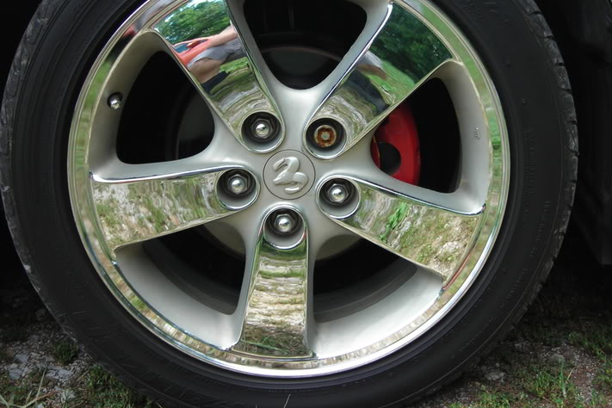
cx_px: 303
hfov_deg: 36.2
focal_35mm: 55
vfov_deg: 24.6
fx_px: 935
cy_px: 162
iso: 50
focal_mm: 7.8
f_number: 3.4
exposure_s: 1/93.4
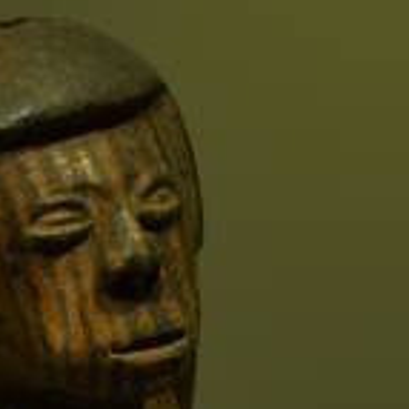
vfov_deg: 6.4
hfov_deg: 6.5
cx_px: 119
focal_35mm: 271
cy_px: 495
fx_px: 3623
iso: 100
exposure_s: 1/15
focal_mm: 38
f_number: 5
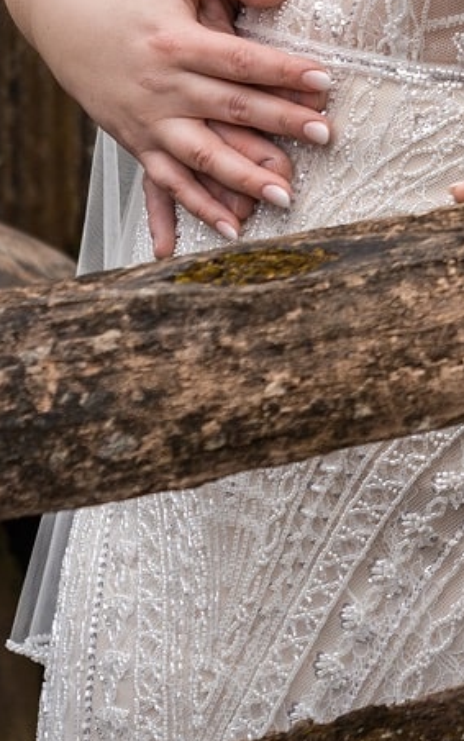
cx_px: 728
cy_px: -420
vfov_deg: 9.7
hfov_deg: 6.2
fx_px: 4223
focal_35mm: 209
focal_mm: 58
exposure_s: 1/125
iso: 100
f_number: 5
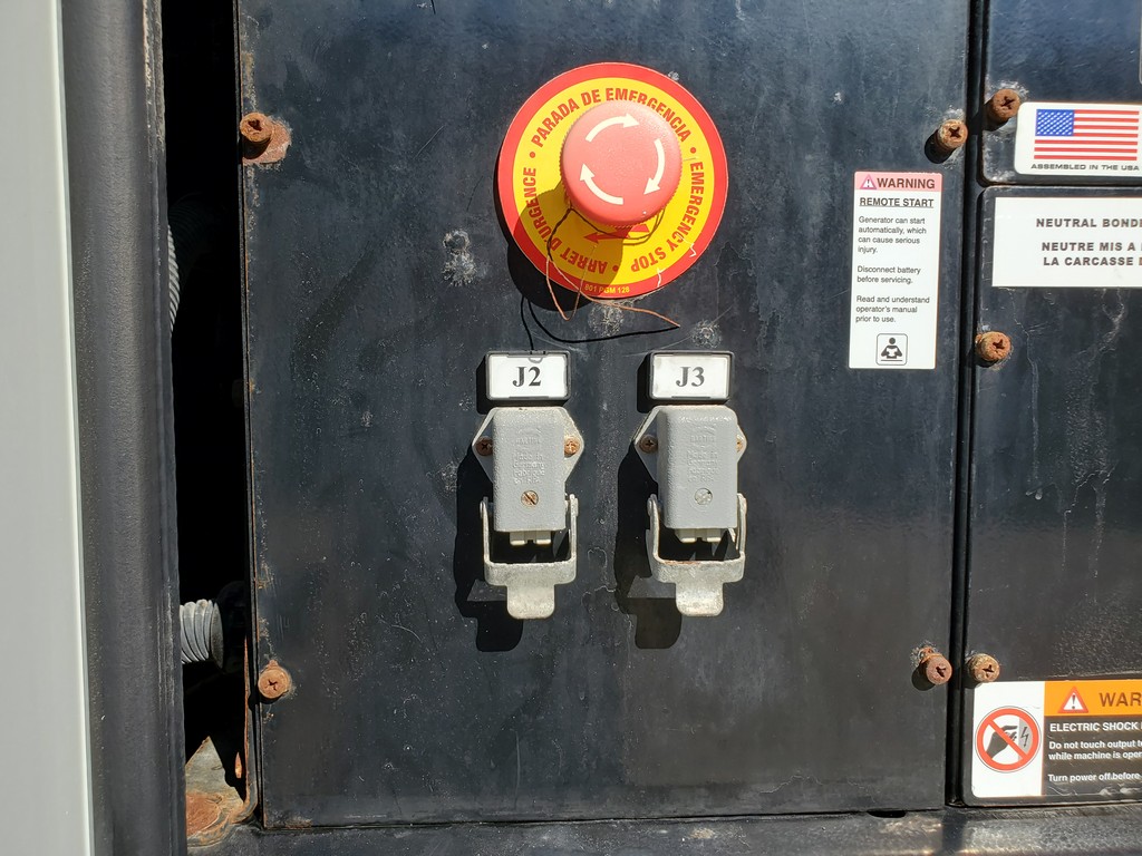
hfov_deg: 67.3
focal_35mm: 26
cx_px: 571
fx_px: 858
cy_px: 428
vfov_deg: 53.1
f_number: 2.4
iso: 50
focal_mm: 4.3
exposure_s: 1/1369
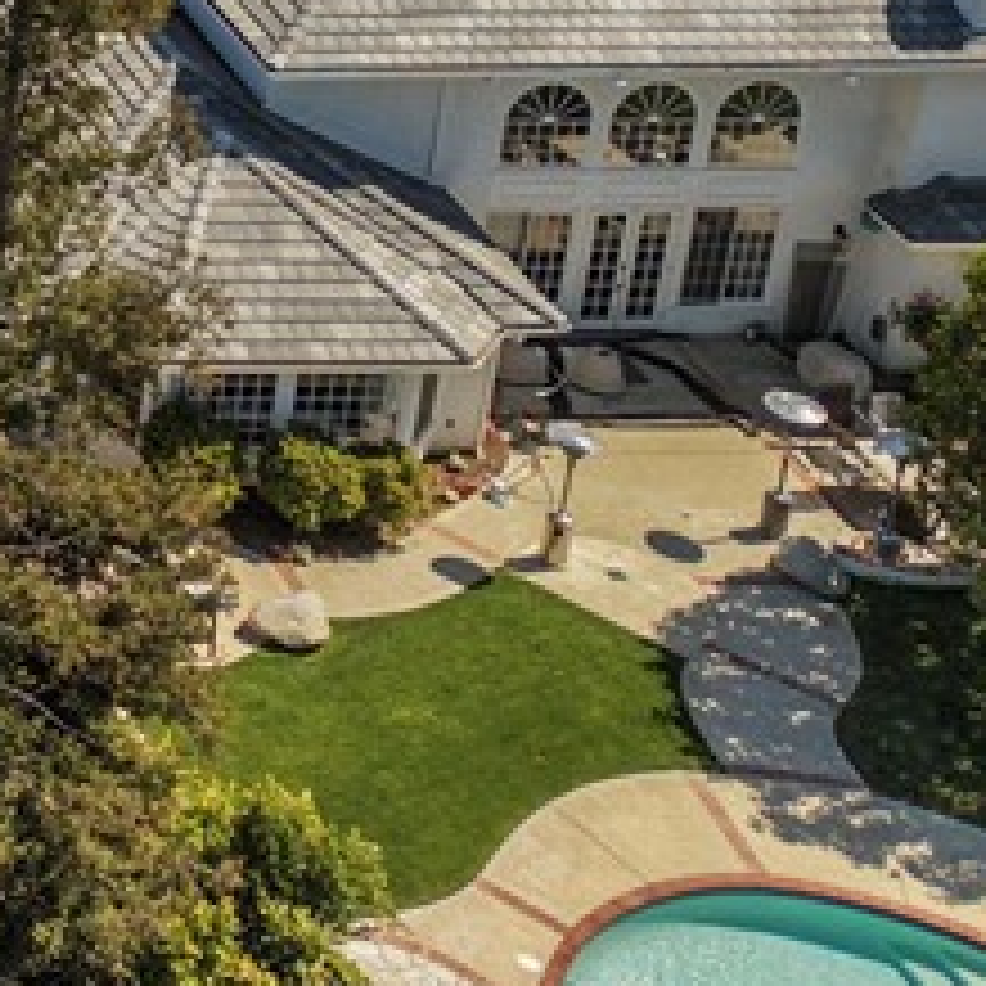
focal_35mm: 99
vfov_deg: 15.7
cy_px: -644
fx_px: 3190
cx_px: -1184
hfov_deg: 13.9
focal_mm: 8.67
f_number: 1.8
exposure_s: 1/400
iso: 100
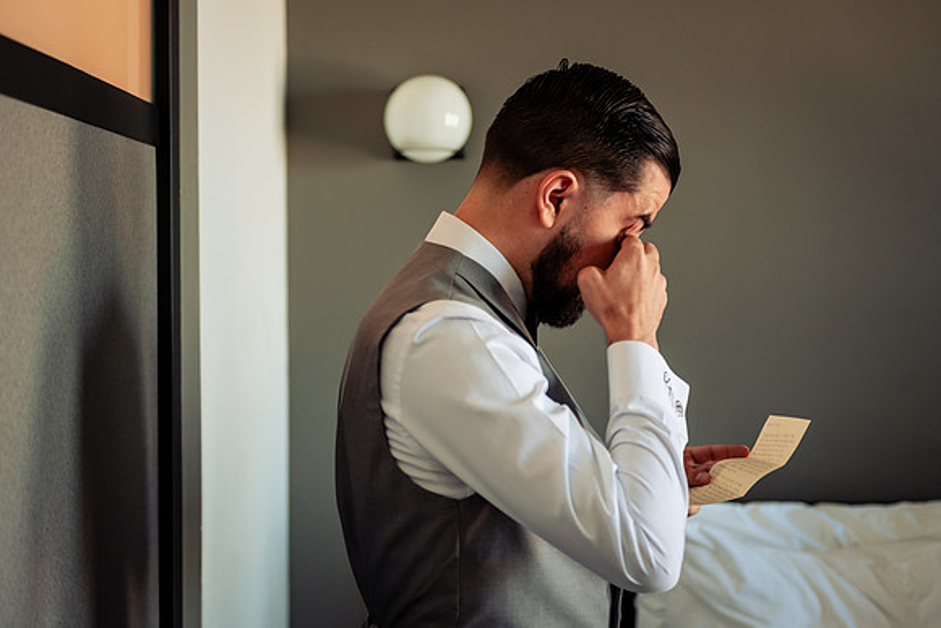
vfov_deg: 20.5
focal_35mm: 67
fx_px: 1740
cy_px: 304
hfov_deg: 30.3
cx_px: 464
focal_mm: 62
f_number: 4.5
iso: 800
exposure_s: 1/100
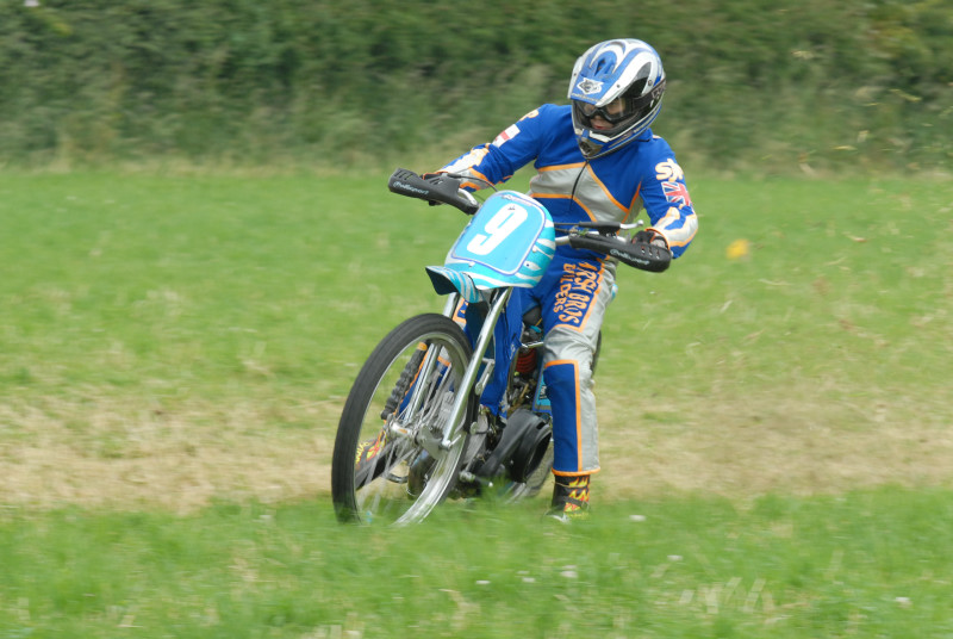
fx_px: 7754
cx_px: 476
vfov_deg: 4.7
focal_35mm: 292
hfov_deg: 7.0
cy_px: 320
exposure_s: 1/320
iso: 400
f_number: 8
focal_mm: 195
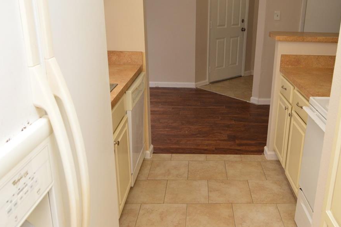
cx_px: 211
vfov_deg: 39.9
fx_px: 312
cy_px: 114
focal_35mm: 33
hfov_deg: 56.7
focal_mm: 12
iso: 500
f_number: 4
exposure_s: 1/60
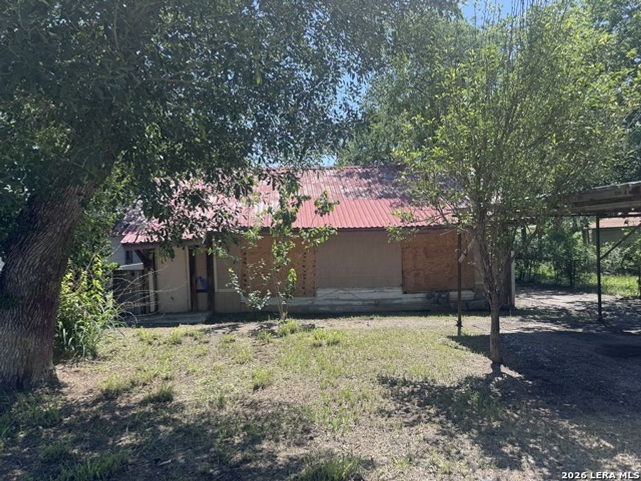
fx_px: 444
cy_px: 240
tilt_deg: -1.6
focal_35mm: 24
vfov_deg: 56.8
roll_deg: +0.5
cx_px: 320
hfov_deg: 71.6
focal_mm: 6.76
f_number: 1.78
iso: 80
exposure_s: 1/1980
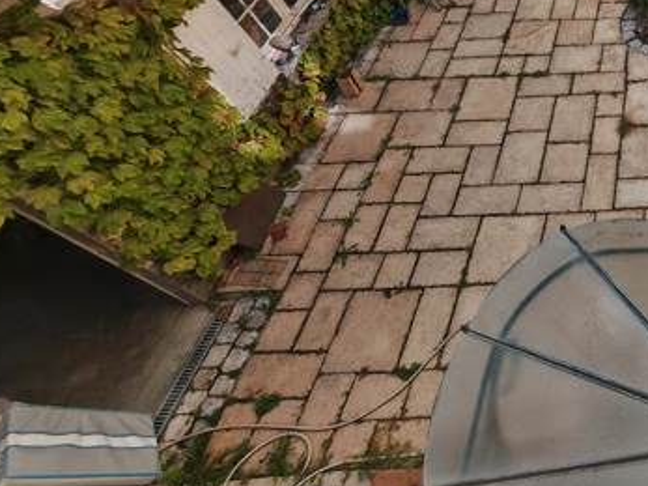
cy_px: -7
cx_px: 719
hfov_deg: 44.8
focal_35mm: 30
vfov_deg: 40.5
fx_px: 561
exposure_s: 1/1400
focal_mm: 1.82
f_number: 2
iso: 50
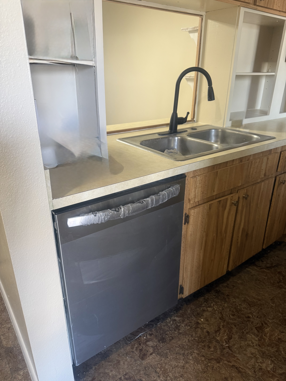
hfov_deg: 56.8
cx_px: 143
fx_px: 264
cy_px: 190
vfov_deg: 71.6
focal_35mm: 24
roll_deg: -0.5
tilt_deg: -23.5
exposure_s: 1/60
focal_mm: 6.76
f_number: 1.78
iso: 250
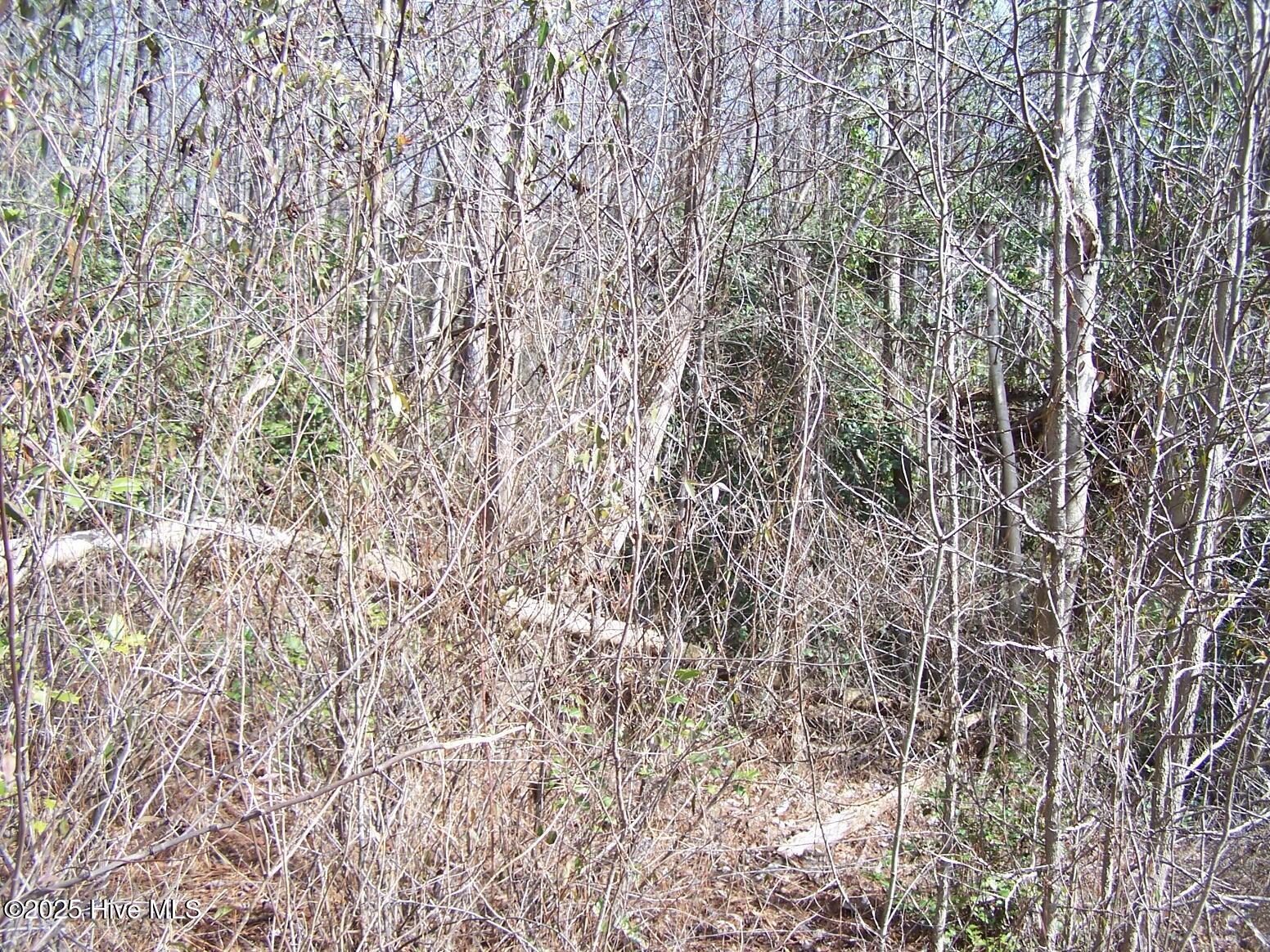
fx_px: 1394
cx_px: 635
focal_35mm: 38
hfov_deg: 49.0
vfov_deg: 37.7
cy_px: 476
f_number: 2.8
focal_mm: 6.3
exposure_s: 1/350
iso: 80
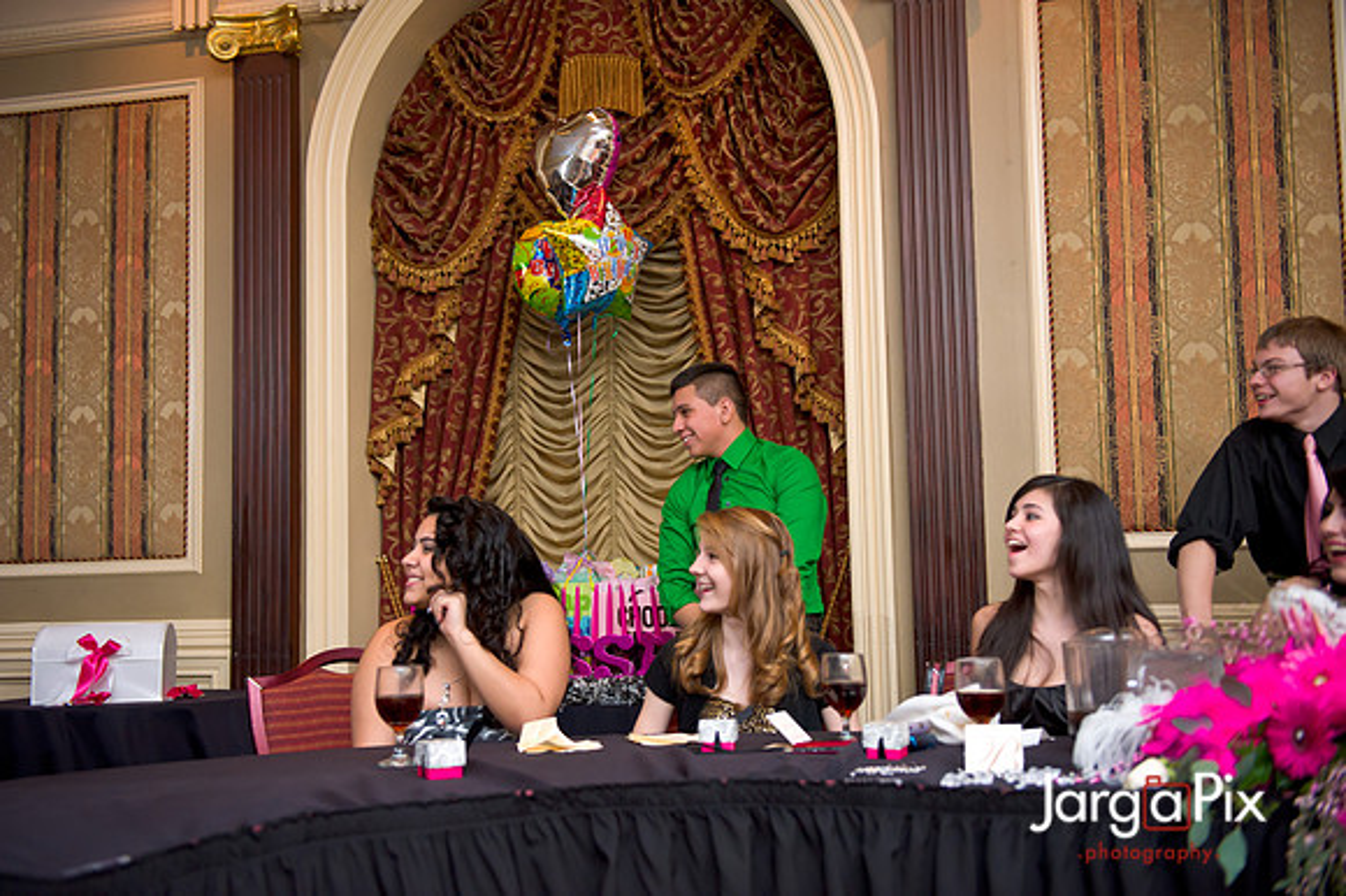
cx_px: 673
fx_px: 1420
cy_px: 448
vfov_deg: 35.0
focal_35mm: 38
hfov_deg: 50.7
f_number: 3.2
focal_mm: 38
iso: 1600
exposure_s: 1/125
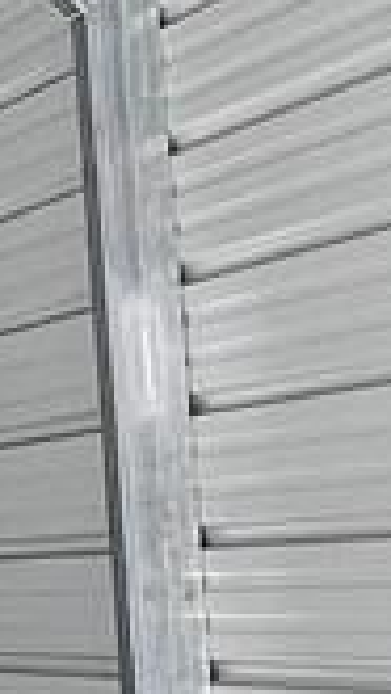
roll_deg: +0.5
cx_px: -1295
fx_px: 2521
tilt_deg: +8.2
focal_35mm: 137
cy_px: 198
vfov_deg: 15.6
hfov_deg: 6.6
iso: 50
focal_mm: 1.57
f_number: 1.8
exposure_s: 1/99
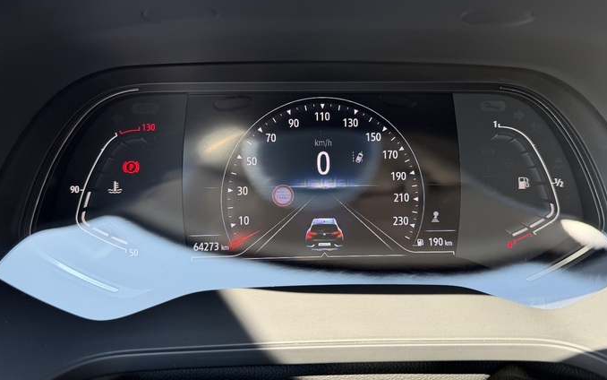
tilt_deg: -23.7
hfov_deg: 62.8
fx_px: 496
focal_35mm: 30
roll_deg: -1.1
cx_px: 326
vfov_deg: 41.7
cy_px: 161
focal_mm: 6.76
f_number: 1.78
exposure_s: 1/125
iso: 80
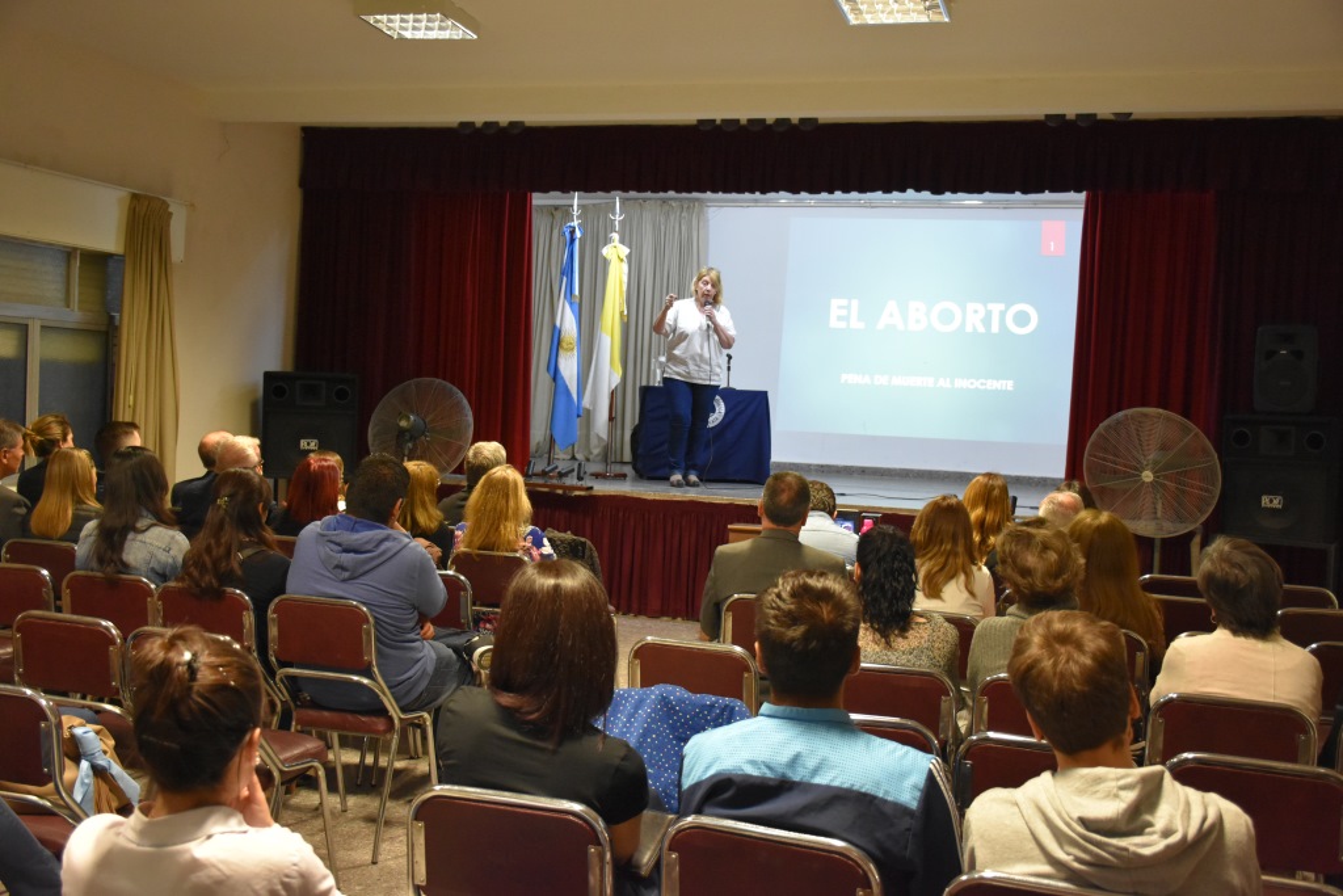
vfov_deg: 36.9
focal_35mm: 36
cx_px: 672
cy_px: 448
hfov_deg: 53.1
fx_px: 1343
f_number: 4
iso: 2800
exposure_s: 1/60
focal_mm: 24
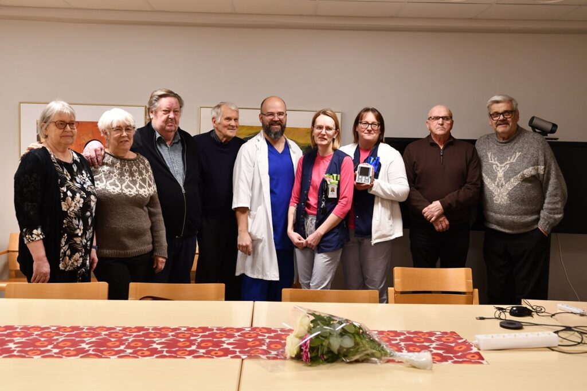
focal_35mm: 39
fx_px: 636
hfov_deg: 49.5
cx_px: 294
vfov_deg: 34.2
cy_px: 196
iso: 640
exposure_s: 1/60
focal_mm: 26
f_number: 4
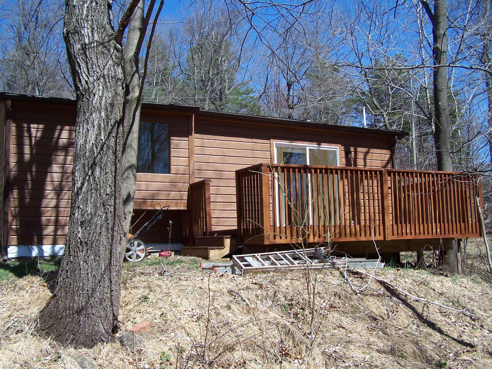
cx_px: 246
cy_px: 184
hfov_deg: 49.0
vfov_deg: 37.7
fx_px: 540
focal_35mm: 38
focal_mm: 6.3
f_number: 2.8
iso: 80
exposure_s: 1/1000
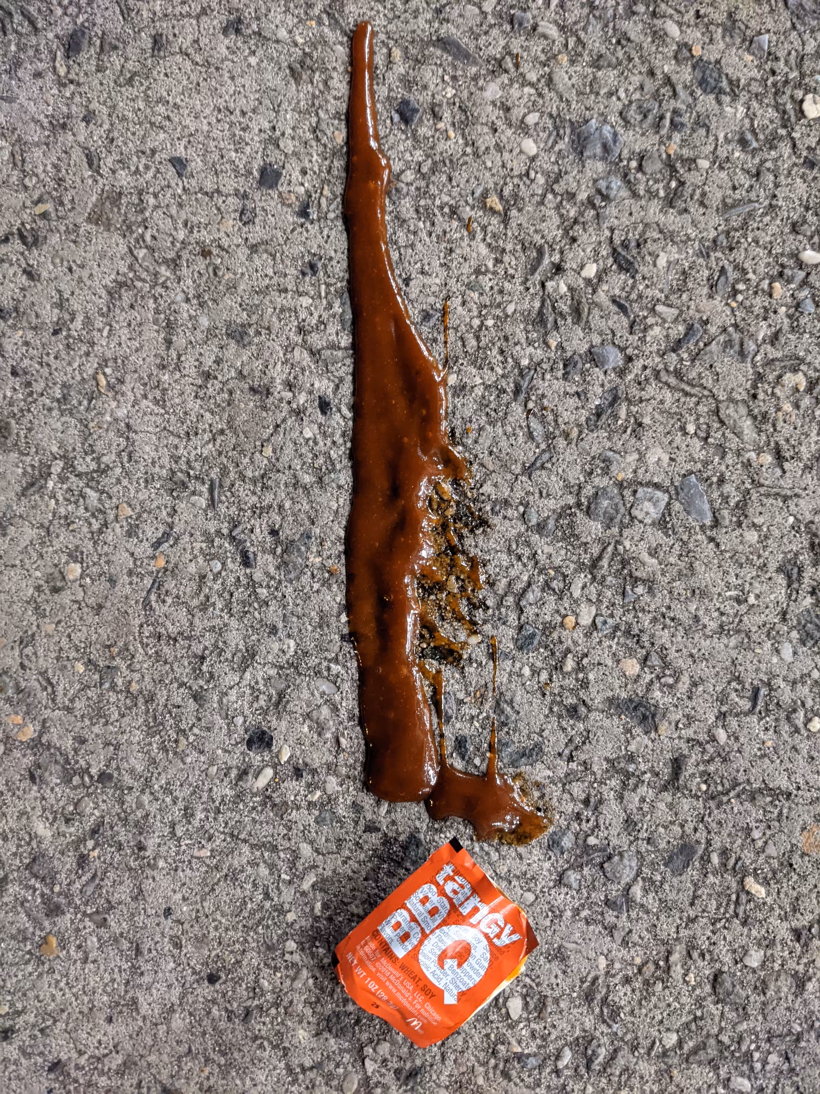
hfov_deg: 51.4
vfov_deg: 65.3
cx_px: 410
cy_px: 547
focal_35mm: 27
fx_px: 853
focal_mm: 4.38
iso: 665
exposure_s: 1/24
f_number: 1.73
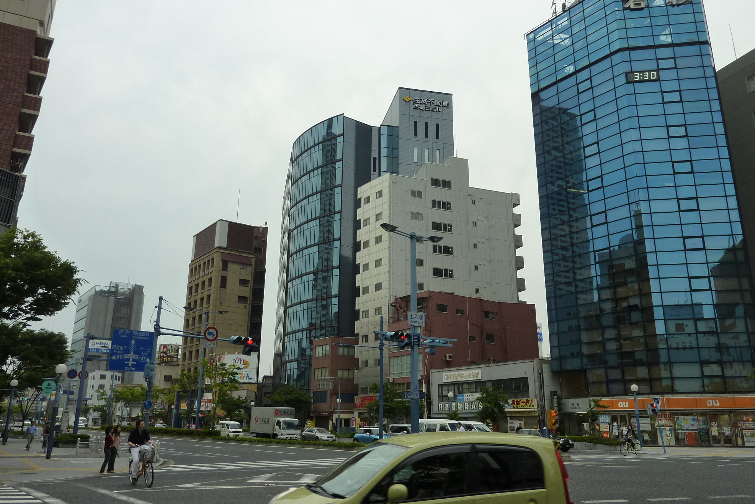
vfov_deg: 47.9
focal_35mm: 27
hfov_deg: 67.4
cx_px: 392
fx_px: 566
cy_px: 239
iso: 125
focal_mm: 4.1
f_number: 4
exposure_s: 1/250
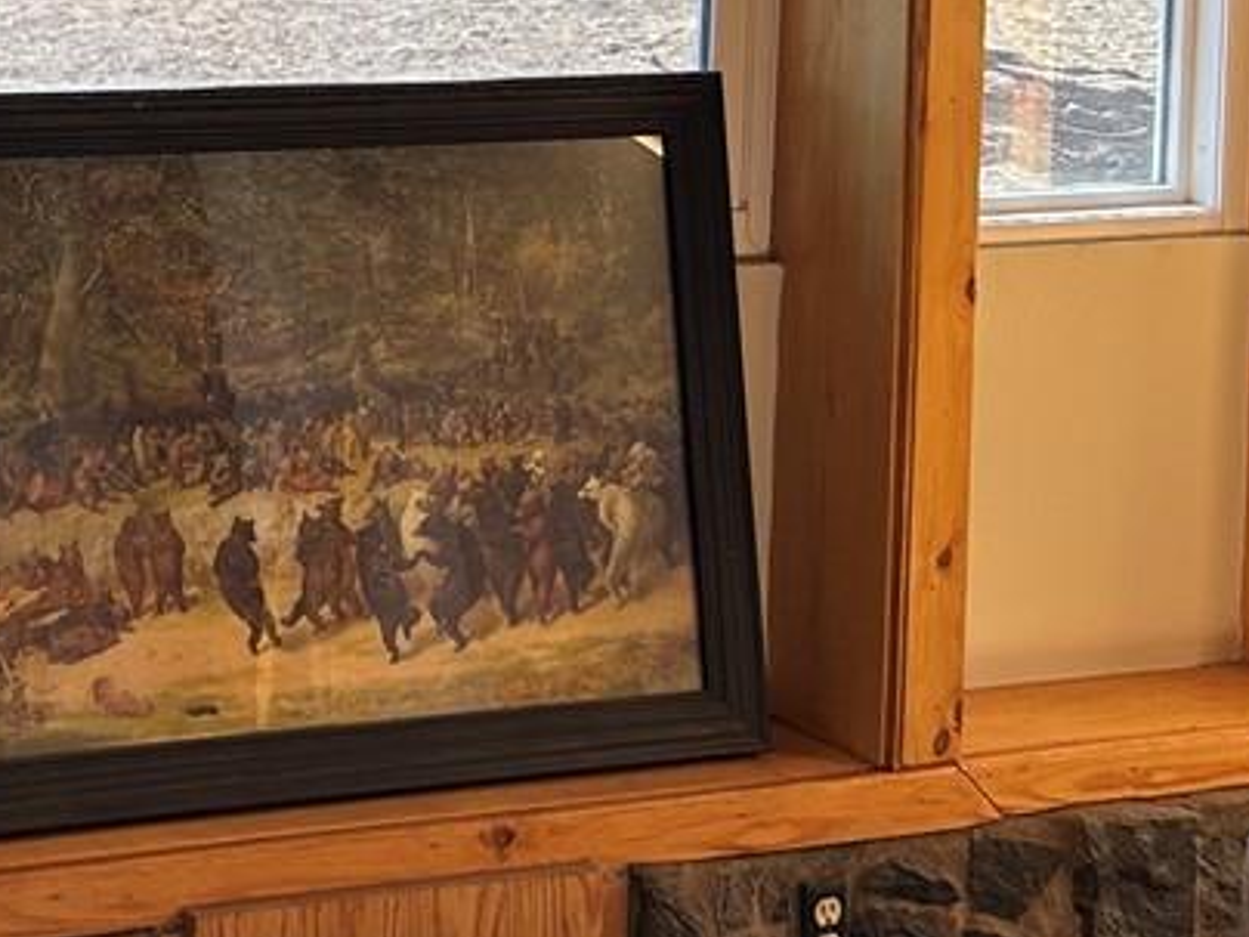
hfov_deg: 17.9
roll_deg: -1.5
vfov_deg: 13.8
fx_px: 3716
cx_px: -337
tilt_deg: -1.7
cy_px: -275
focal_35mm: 103
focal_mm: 5.7
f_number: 1.5
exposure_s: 1/374
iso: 50
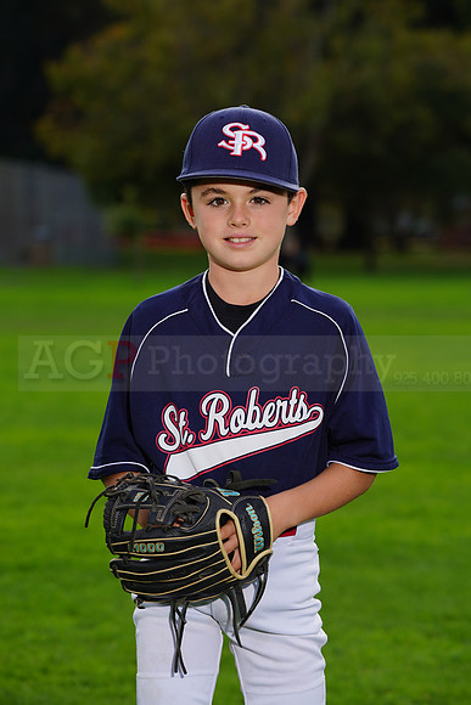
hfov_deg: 6.9
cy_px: 352
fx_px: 3922
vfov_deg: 10.3
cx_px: 236
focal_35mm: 200
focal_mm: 200
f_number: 8
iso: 160
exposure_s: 1/250
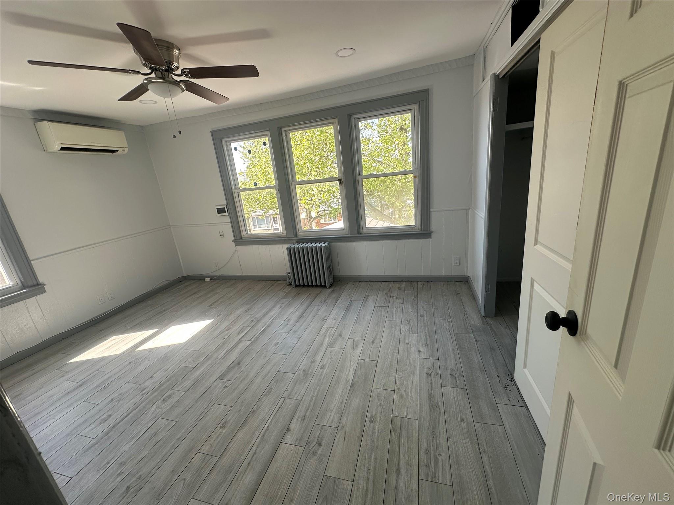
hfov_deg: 102.1
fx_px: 273
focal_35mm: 14
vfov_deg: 85.7
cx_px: 337
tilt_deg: -15.1
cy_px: 252
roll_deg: +6.2
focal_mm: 2.22
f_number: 2.2
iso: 40
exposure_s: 1/99
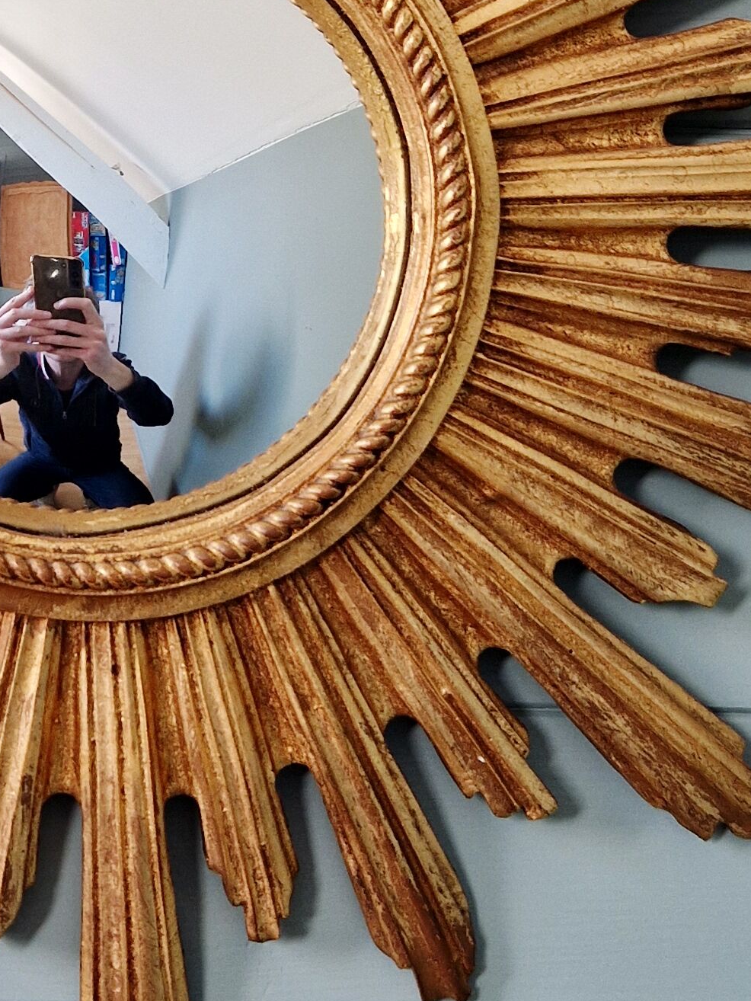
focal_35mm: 70
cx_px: 88
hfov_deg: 20.6
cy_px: 225
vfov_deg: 27.3
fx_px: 2024
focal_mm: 5.4
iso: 160
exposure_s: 1/100
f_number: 1.8
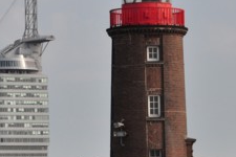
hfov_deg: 7.0
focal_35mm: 293
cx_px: 126
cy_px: 123
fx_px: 1919
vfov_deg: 4.7
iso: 200
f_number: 10
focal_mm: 55
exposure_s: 1/400
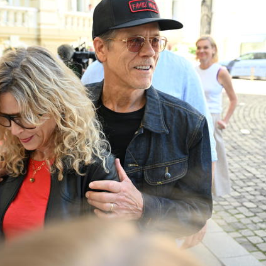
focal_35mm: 44
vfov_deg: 38.6
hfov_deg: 38.2
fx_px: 380
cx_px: 91
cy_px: 126
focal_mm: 31.5
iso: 1250
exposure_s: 1/500
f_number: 4.5
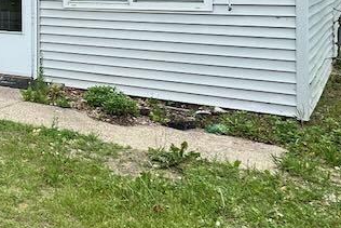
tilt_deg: +0.9
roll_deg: +0.3
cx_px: -111
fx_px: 559
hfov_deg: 27.7
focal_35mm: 59
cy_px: -21
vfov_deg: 21.8
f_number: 2.2
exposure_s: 1/932
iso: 40
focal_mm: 2.22
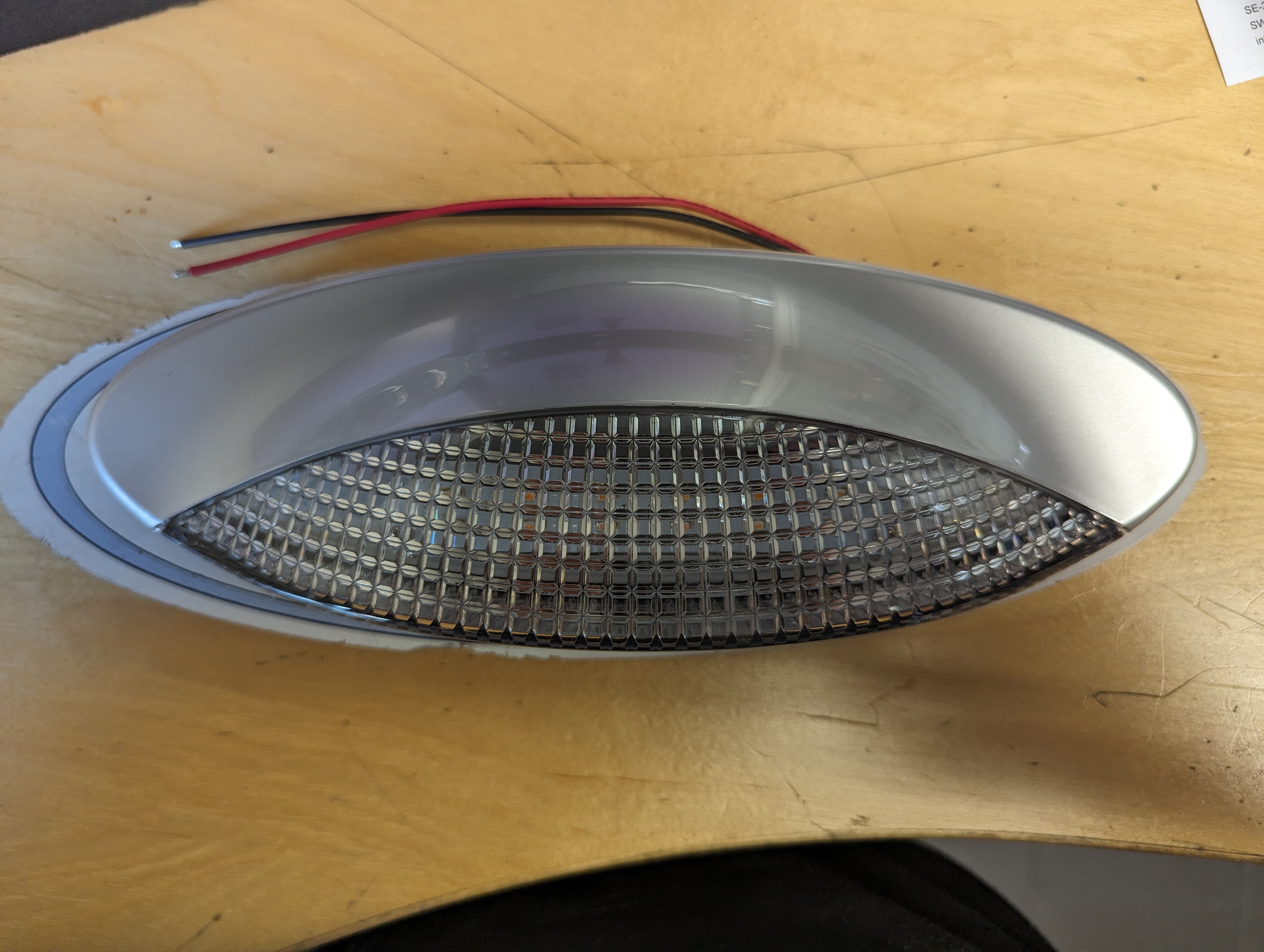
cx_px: 632
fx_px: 878
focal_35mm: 24
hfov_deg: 71.5
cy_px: 476
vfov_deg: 56.9
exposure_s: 1/100
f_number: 1.85
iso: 103
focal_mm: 6.81
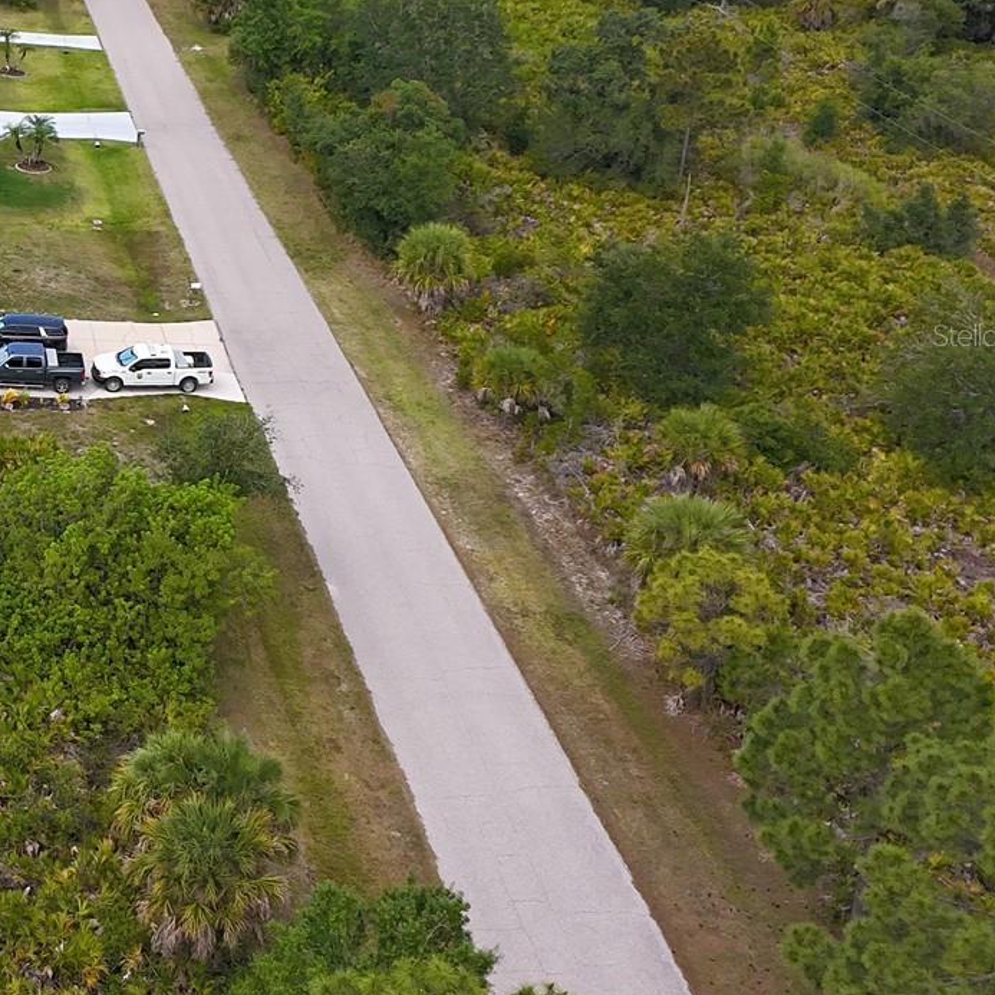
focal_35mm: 49
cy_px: 335
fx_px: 1593
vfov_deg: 34.4
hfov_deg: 31.1
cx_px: -80
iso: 180
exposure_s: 1/500
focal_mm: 4.55
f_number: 2.8
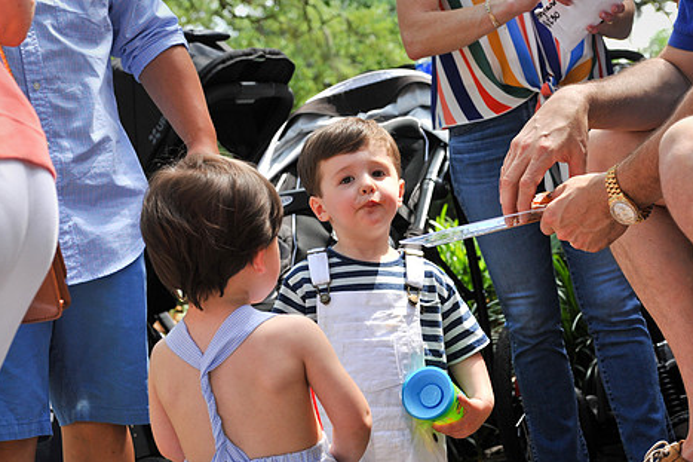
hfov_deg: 23.4
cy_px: 263
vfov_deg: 15.7
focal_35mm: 87
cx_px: 389
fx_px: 1674
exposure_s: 1/200
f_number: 8
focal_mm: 70
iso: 640
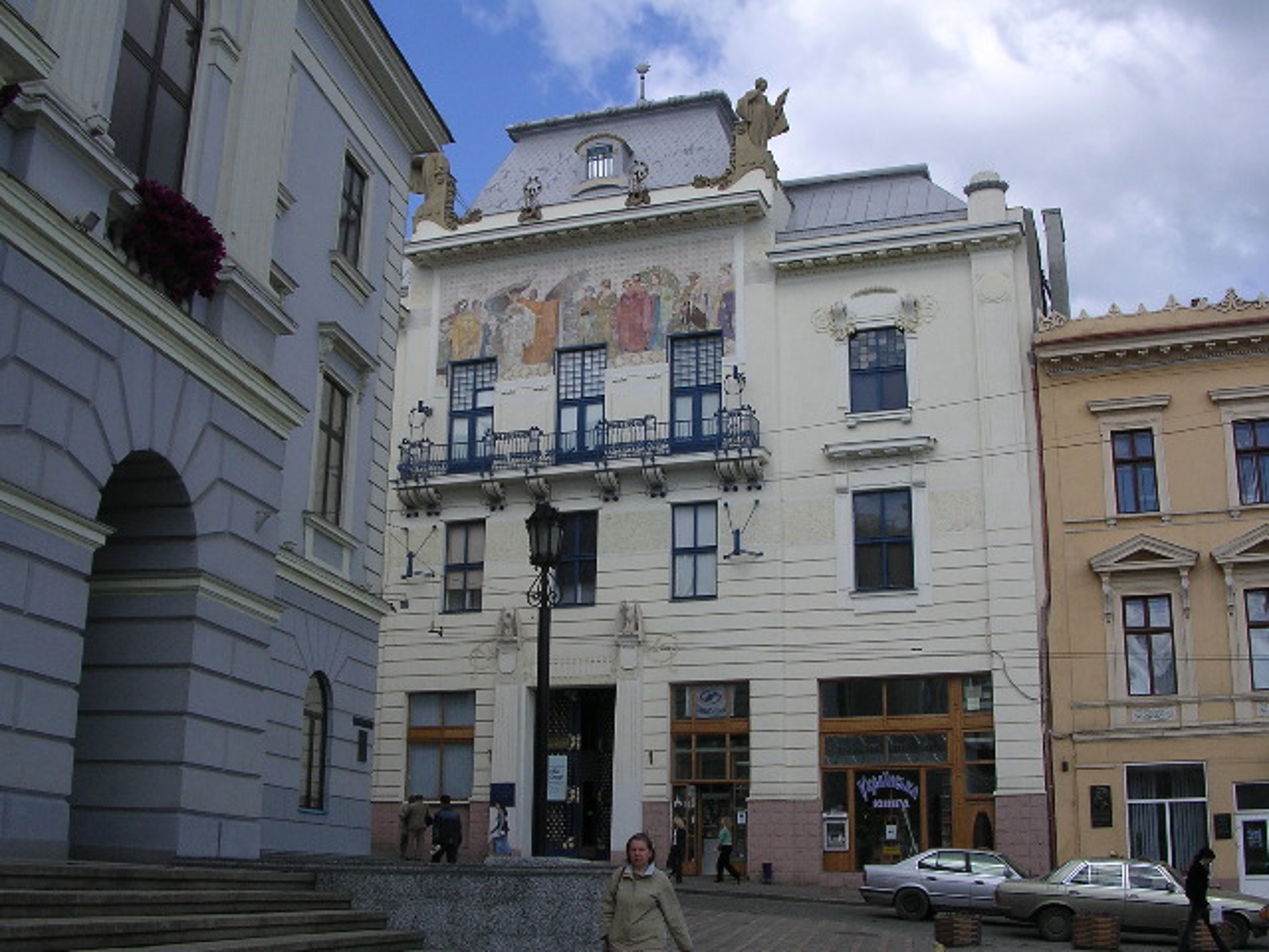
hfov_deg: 49.0
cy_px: 476
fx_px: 1393
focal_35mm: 38
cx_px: 634
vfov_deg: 37.7
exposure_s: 1/262
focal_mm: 5.8
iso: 100
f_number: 5.6
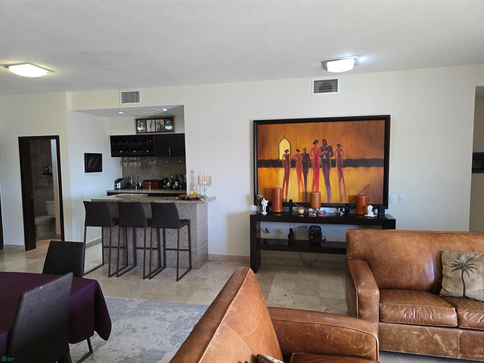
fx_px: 322
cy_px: 182
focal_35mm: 23
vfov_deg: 58.9
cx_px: 242
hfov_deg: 73.9
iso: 400
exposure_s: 1/120
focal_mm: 6.3
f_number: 1.7
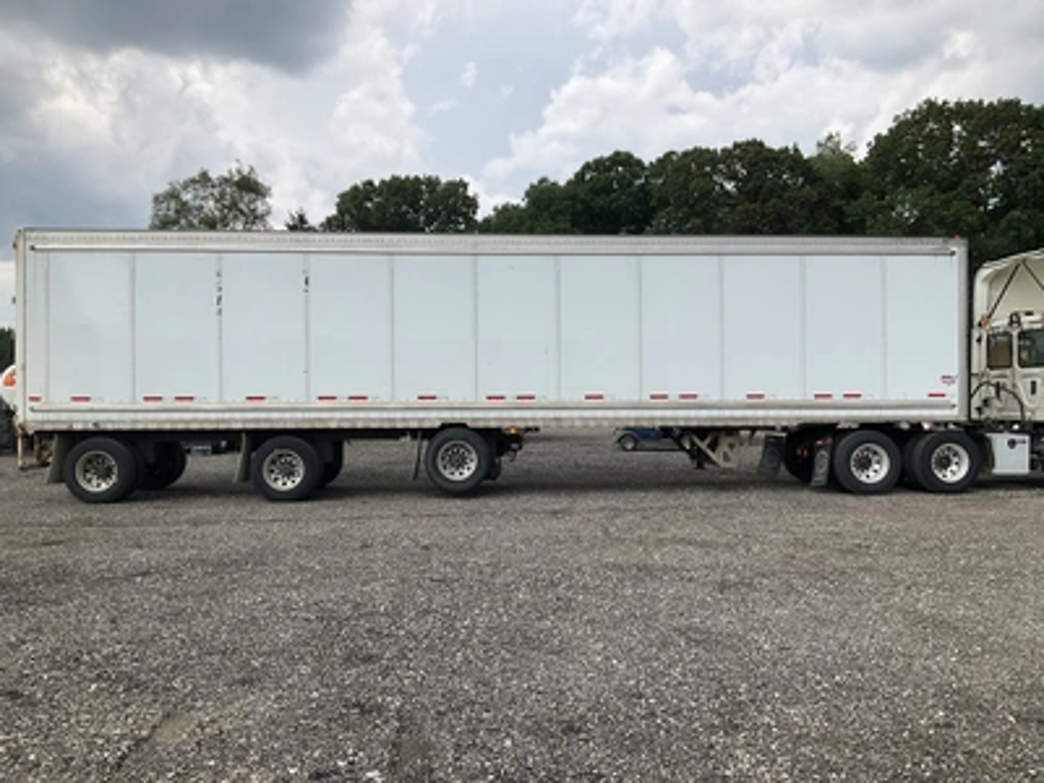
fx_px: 875
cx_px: 522
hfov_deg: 61.7
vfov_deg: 48.2
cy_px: 392
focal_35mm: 29
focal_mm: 3
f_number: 1.8
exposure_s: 1/1912
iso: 25
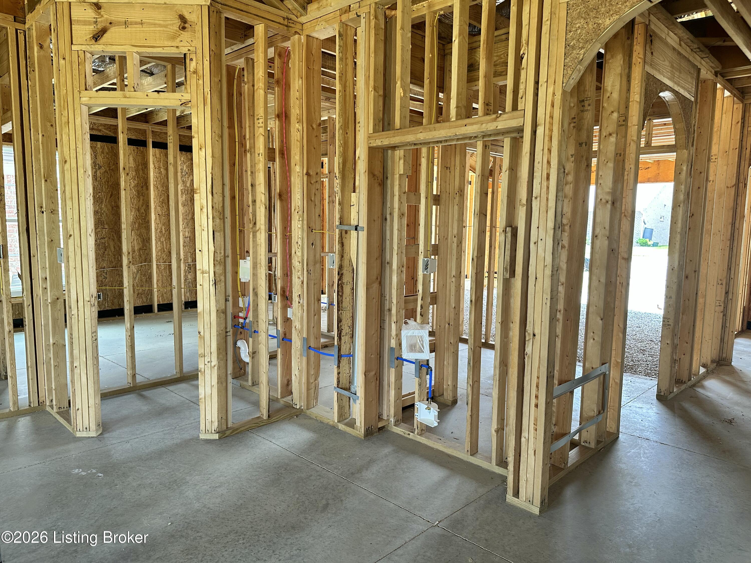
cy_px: 282
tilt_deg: -6.5
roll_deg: -1.6
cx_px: 376
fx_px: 521
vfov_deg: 56.8
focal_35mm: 24
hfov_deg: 71.6
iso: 200
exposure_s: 1/121
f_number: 1.78
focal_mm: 6.86
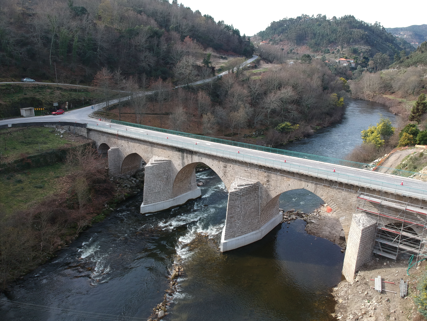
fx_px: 308
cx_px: 214
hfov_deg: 69.4
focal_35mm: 25
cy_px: 160
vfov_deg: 54.9
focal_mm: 4.49
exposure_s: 1/400
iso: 100
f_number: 2.6
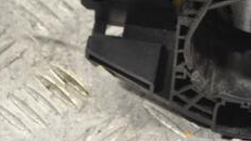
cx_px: 262
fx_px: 1493
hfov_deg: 9.5
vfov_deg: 5.4
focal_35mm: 224
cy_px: -49
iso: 3200
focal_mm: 55
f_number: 8
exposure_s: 1/250
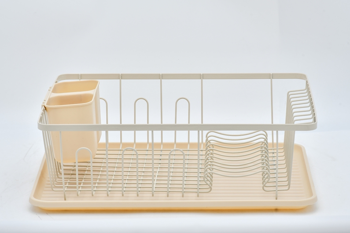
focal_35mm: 158
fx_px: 1536
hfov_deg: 13.0
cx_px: 174
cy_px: 116
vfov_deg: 8.7
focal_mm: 105
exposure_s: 1/30
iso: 100
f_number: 13
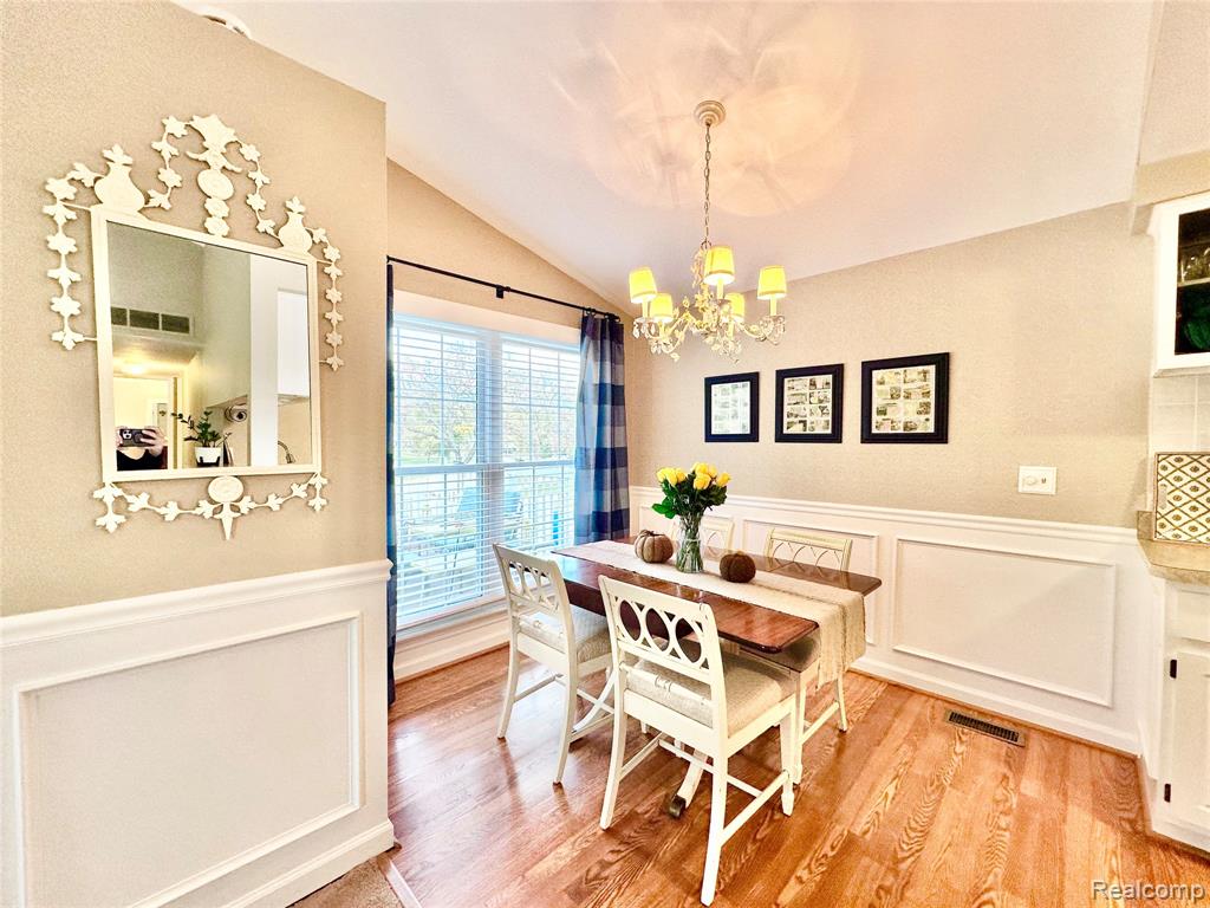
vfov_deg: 85.7
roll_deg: -0.8
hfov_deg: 102.1
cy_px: 454
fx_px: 489
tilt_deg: -0.8
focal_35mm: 14
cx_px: 605
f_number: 2.2
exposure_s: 1/120
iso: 125
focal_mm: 2.22
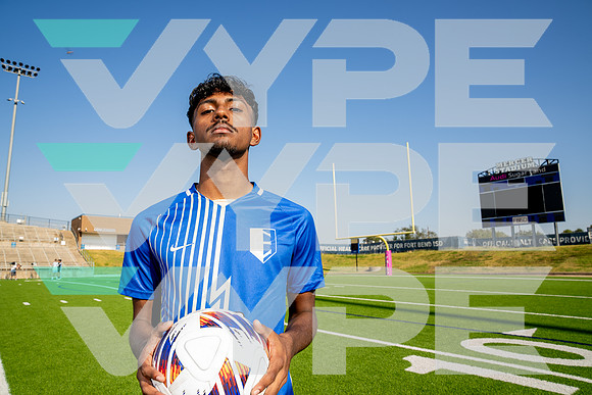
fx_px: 395
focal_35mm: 24
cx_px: 296
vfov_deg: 53.2
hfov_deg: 73.7
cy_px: 198
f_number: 7.1
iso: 50
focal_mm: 24
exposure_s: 1/125
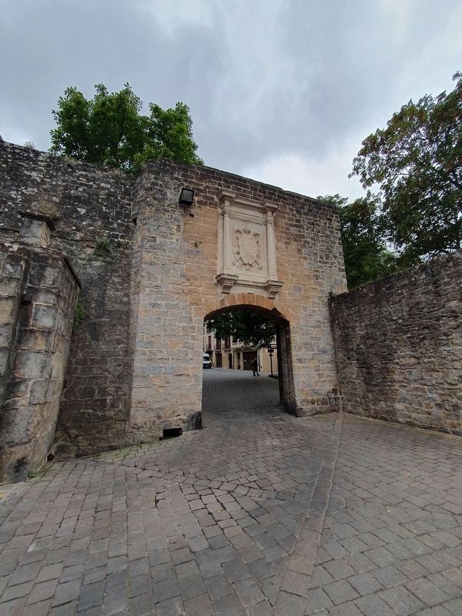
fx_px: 231
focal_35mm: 13
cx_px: 231
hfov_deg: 89.9
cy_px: 308
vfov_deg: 106.2
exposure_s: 1/742
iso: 50
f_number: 2.2
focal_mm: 1.8
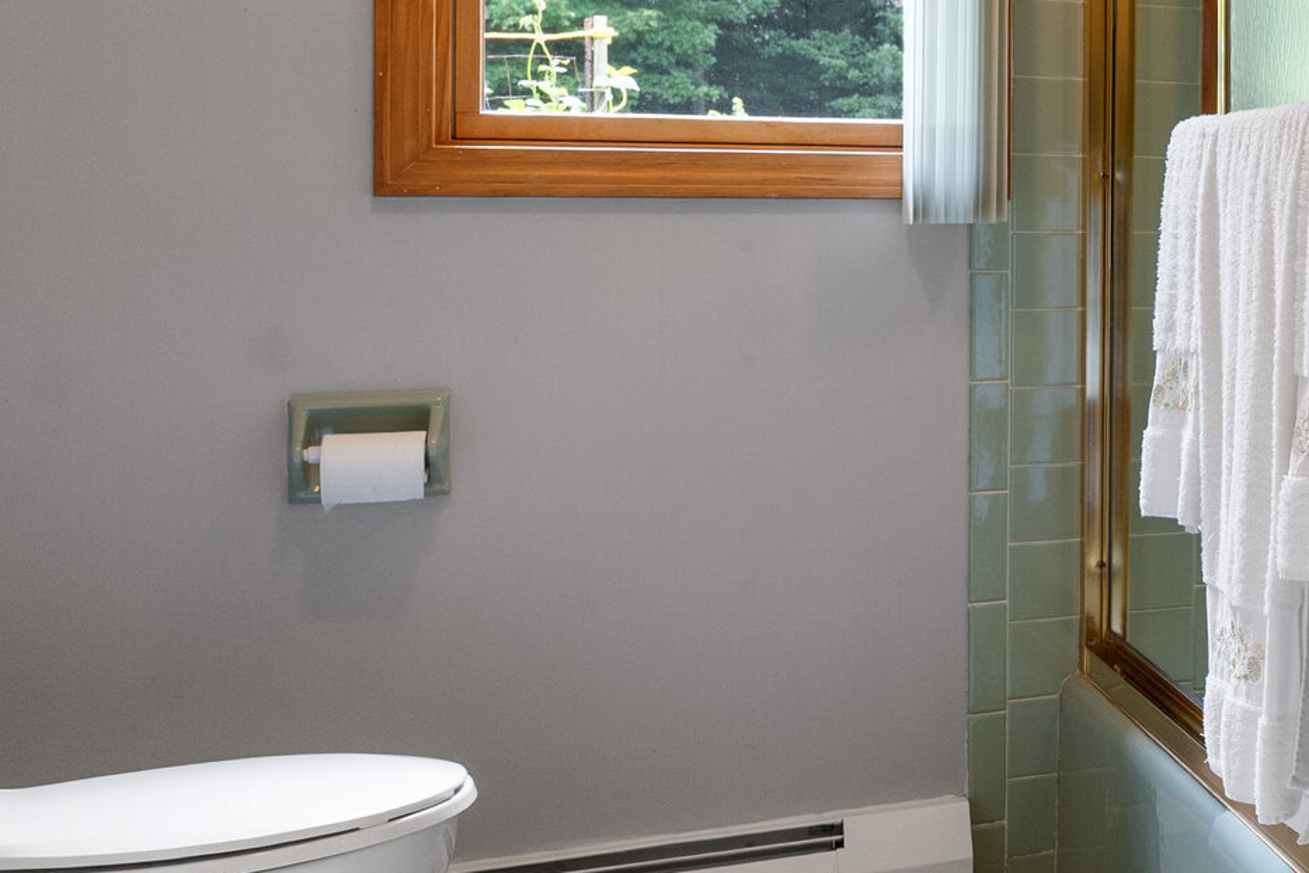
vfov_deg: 23.8
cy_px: 160
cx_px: 1862
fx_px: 2036
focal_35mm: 56
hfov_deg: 27.3
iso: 320
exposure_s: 1/1.67
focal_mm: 17
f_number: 8
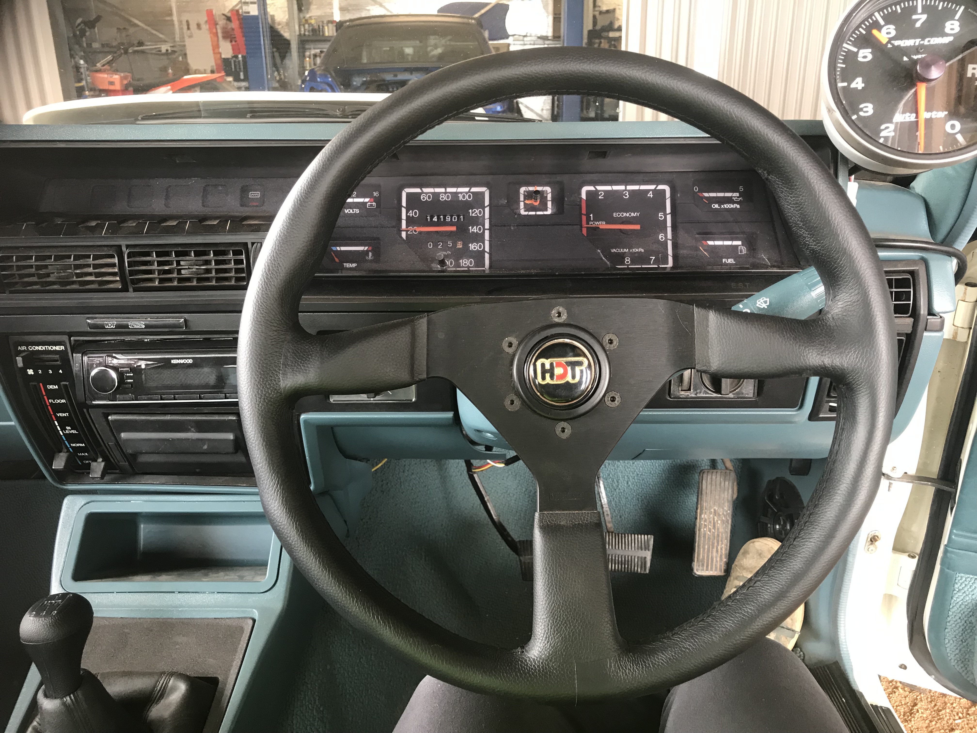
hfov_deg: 63.4
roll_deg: +0.9
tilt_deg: -19.7
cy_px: 366
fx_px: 790
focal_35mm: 28
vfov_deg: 49.7
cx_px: 488
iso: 32
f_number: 1.8
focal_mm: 3.99
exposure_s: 1/20
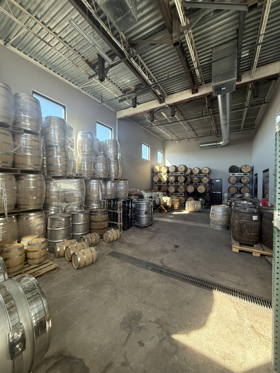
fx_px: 151
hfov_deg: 85.7
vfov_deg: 102.1
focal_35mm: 14
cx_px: 140
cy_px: 186
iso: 250
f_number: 2.2
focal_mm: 2.22
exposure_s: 1/99
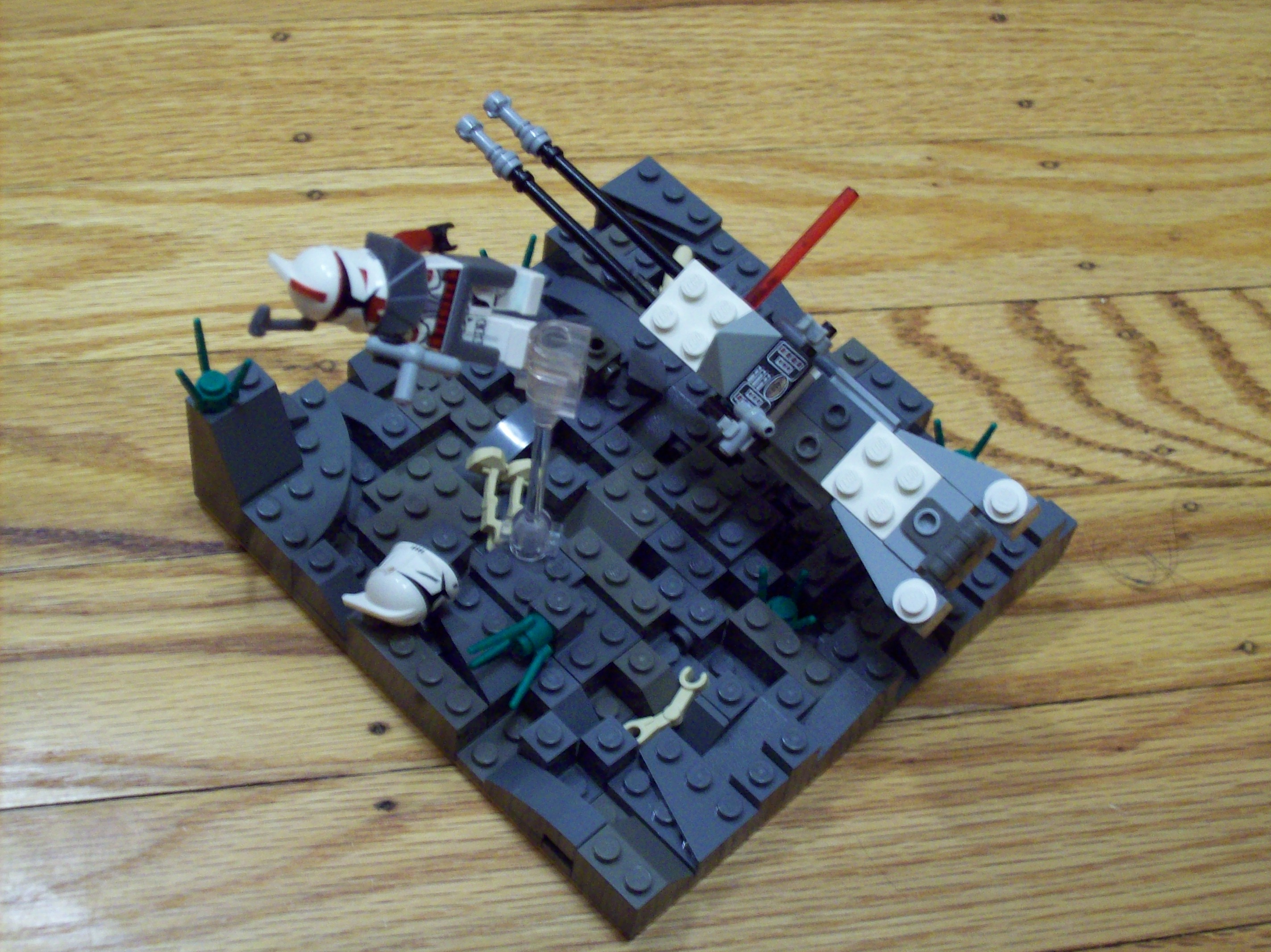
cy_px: 476
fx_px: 2055
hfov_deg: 34.4
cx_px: 636
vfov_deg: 26.1
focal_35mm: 56
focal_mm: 9.4
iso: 200
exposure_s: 1/8
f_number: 3.4
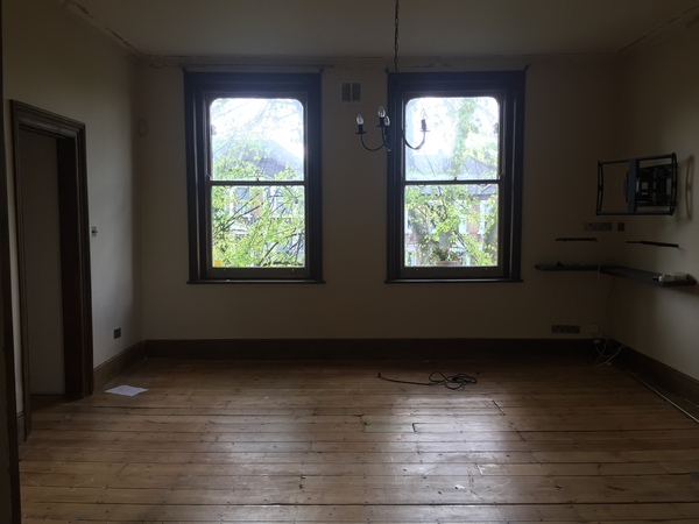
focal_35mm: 29
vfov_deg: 48.2
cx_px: 350
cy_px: 262
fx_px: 586
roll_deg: -1.5
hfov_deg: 61.7
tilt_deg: -4.7
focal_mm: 4.15
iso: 50
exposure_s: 1/100
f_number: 2.2
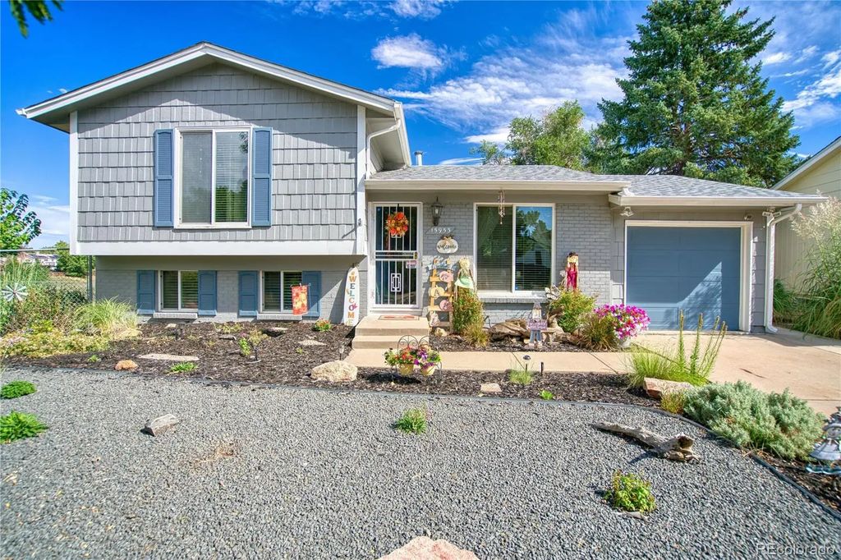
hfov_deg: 96.8
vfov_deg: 73.7
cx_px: 420
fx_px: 374
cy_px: 280
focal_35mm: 16
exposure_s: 1/2000
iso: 500
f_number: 4
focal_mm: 16
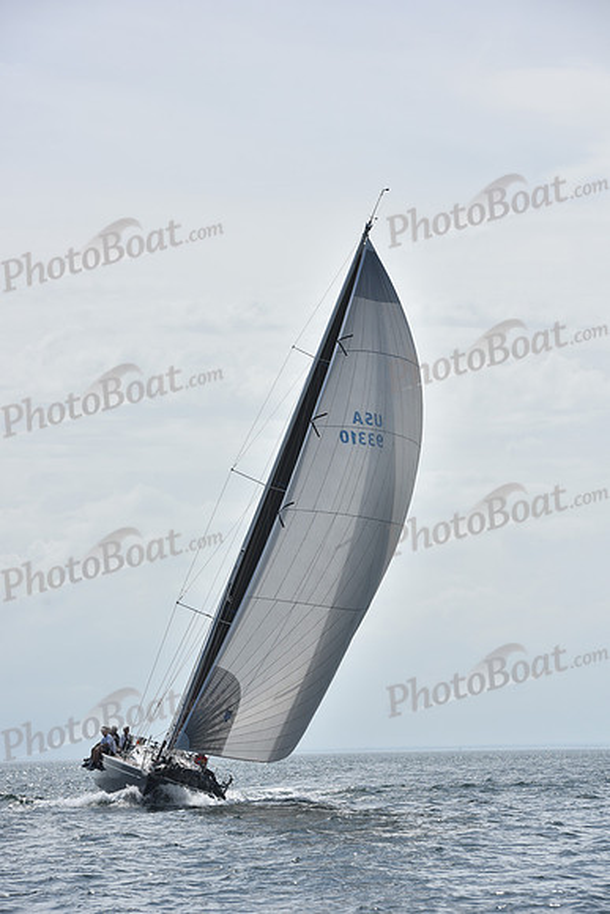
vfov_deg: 16.8
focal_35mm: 122
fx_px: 3099
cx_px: 305
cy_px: 457
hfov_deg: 11.2
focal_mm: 122
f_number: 9
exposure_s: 1/1250
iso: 200
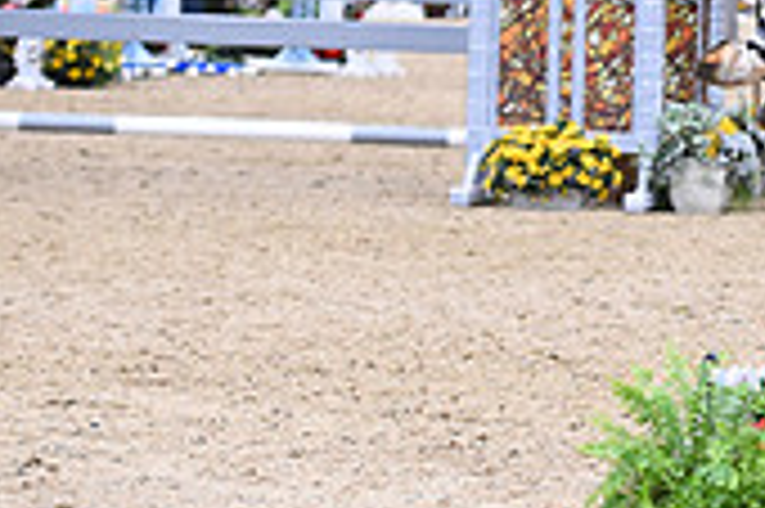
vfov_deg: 4.6
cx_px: 1287
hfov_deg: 6.9
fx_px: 6241
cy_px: -148
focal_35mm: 294
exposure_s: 1/800
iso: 5000
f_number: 3.5
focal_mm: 86
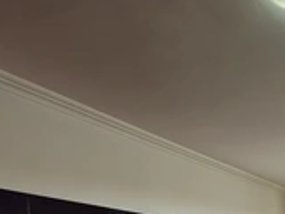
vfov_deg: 24.7
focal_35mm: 48
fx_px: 395
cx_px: 353
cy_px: 305
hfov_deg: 32.0
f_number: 2.2
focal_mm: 1.64
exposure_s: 1/40
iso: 50
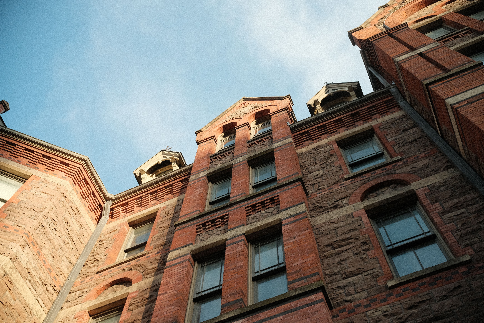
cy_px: 162
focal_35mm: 41
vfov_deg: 32.6
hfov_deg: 47.4
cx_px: 242
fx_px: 551
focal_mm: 27
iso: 1250
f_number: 5.6
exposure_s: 1/1000
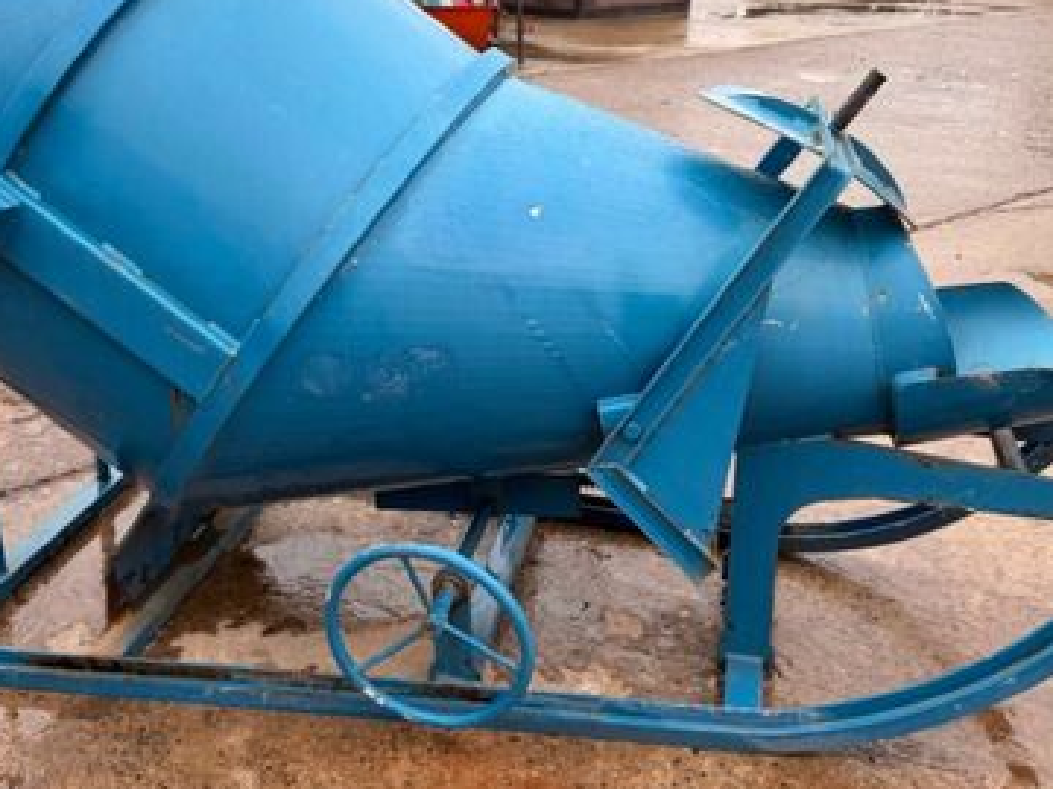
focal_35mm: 40
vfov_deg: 35.7
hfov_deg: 46.6
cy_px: 275
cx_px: 439
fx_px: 1217
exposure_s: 1/528
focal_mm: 6.76
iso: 80
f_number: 1.78
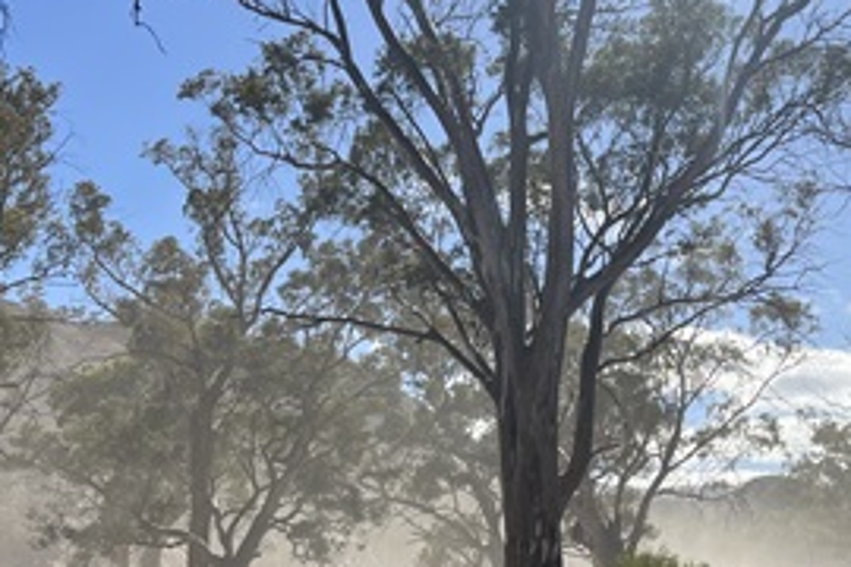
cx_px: 593
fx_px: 1418
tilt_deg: +9.1
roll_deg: -0.2
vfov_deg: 22.6
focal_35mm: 60
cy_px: 362
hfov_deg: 33.0
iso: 50
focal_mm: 5.7
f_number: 1.5
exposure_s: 1/4831
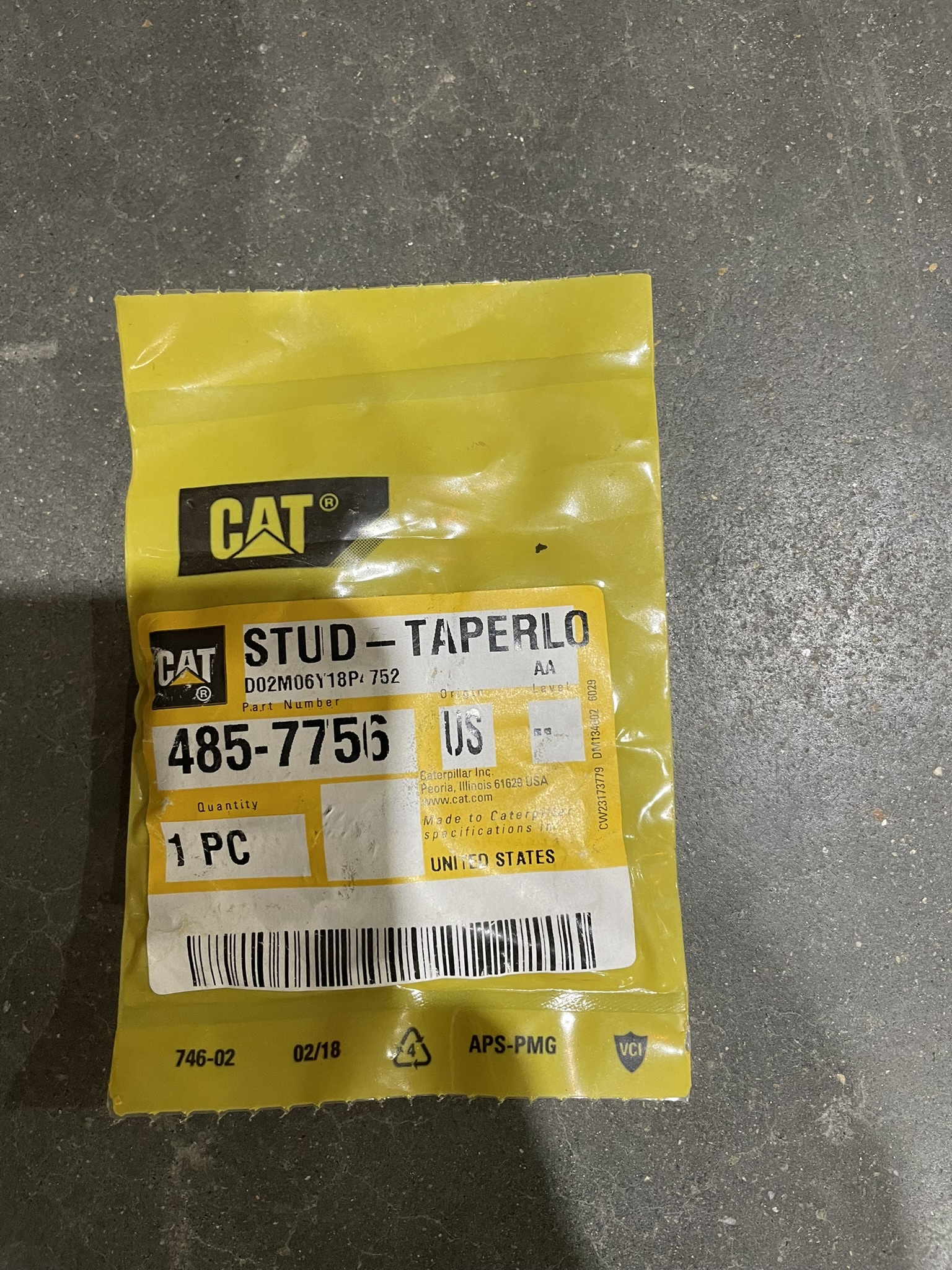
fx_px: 953
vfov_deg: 67.3
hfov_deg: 53.1
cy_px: 635
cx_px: 476
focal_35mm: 26
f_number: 1.6
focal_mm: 4.2
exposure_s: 1/60
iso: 160
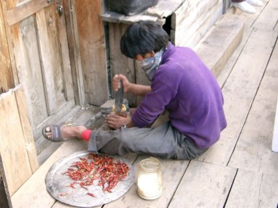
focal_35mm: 55
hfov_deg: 34.9
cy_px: 104
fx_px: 442
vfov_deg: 26.5
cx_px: 139
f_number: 3.3
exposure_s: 1/80
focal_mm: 11.4
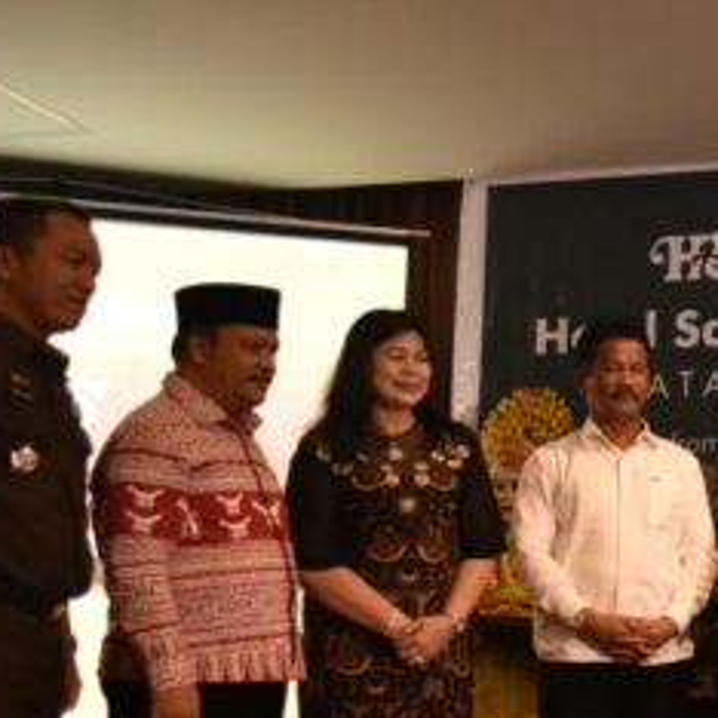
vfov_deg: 25.4
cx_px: 942
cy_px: 537
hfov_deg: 22.8
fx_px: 1572
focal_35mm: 67
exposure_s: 1/100
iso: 1600
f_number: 2.8
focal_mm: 24
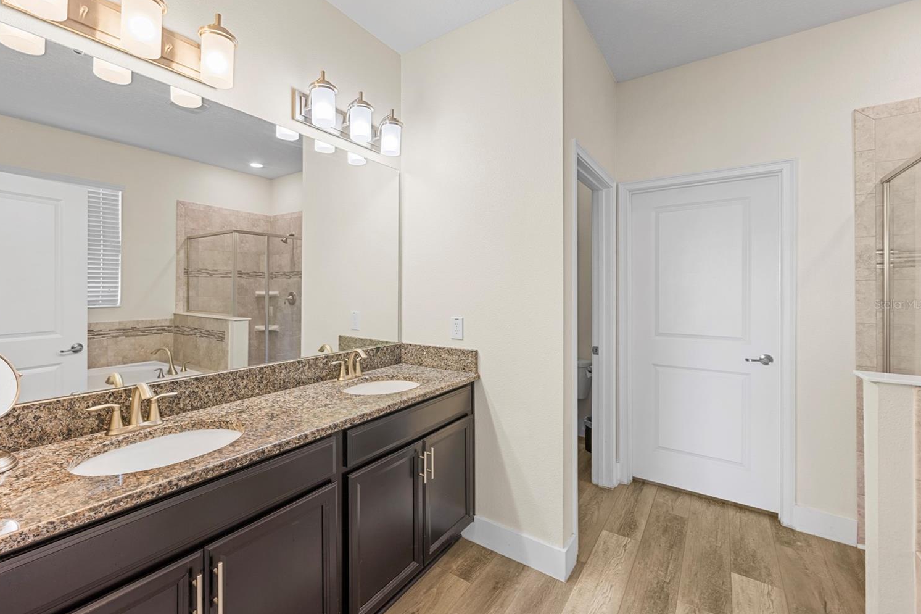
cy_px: 304
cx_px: 436
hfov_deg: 100.3
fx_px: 384
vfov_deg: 77.3
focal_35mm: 15
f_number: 8
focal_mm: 14
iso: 64
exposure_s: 1.6
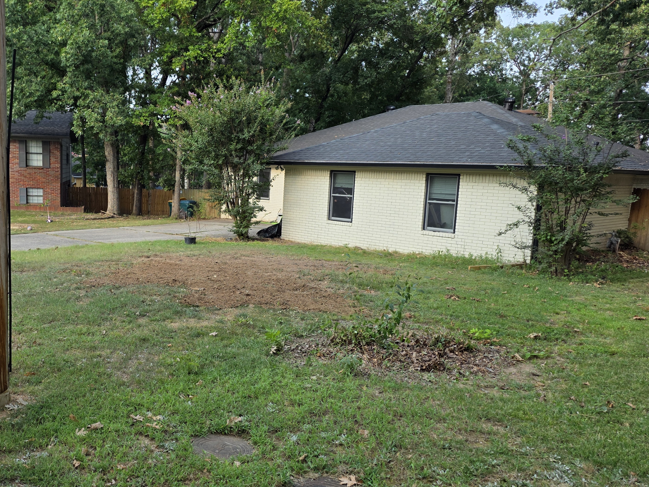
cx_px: 200
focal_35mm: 33
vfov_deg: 42.9
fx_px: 619
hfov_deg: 53.9
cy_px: 251
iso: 80
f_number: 1.7
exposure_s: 1/1283
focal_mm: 6.25
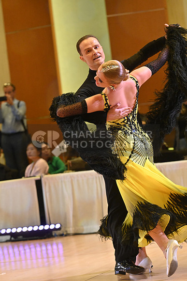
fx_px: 1246
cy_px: 140
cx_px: 94
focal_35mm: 160
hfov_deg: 8.6
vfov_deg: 12.8
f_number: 5.6
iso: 5000
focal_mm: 160
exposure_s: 1/400
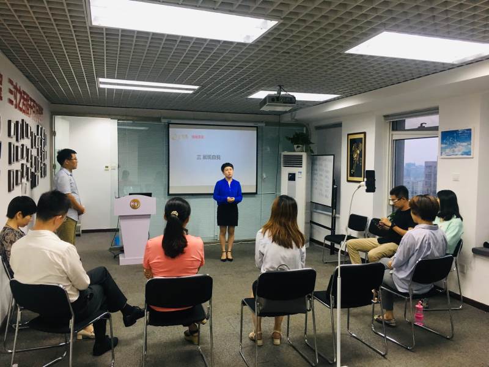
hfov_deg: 61.7
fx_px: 410
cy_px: 184
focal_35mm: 29
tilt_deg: -2.3
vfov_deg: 48.2
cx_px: 244
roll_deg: +0.5
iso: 64
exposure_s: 1/33
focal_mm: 4.15
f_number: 2.2
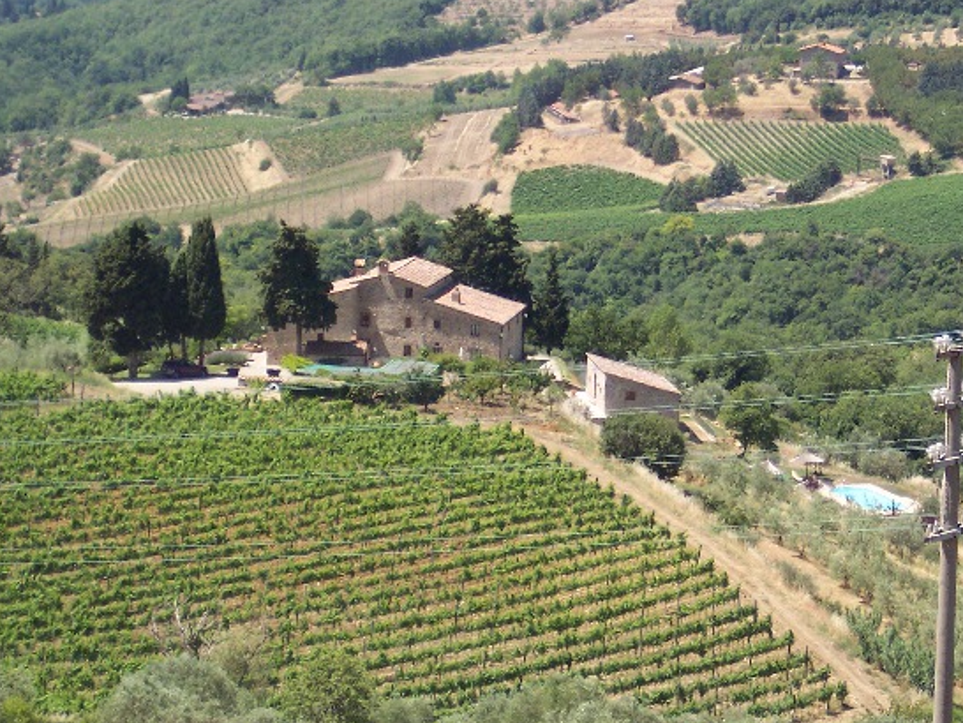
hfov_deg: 11.8
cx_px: 684
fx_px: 4648
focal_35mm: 167
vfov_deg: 8.9
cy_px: 354
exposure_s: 1/500
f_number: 4.8
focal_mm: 24
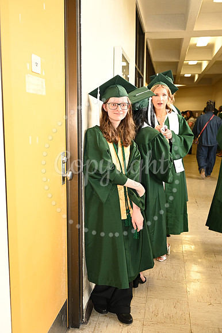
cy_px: 166
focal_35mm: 36
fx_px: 333
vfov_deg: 53.2
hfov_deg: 36.8
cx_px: 111
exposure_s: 1/60
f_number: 5.6
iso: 1600
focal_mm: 36
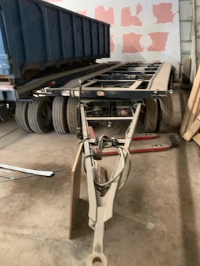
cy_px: 137
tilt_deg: -20.1
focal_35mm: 27
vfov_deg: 65.3
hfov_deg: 51.4
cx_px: 98
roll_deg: +1.6
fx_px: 208
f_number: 1.8
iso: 500
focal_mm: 4.25
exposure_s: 1/30
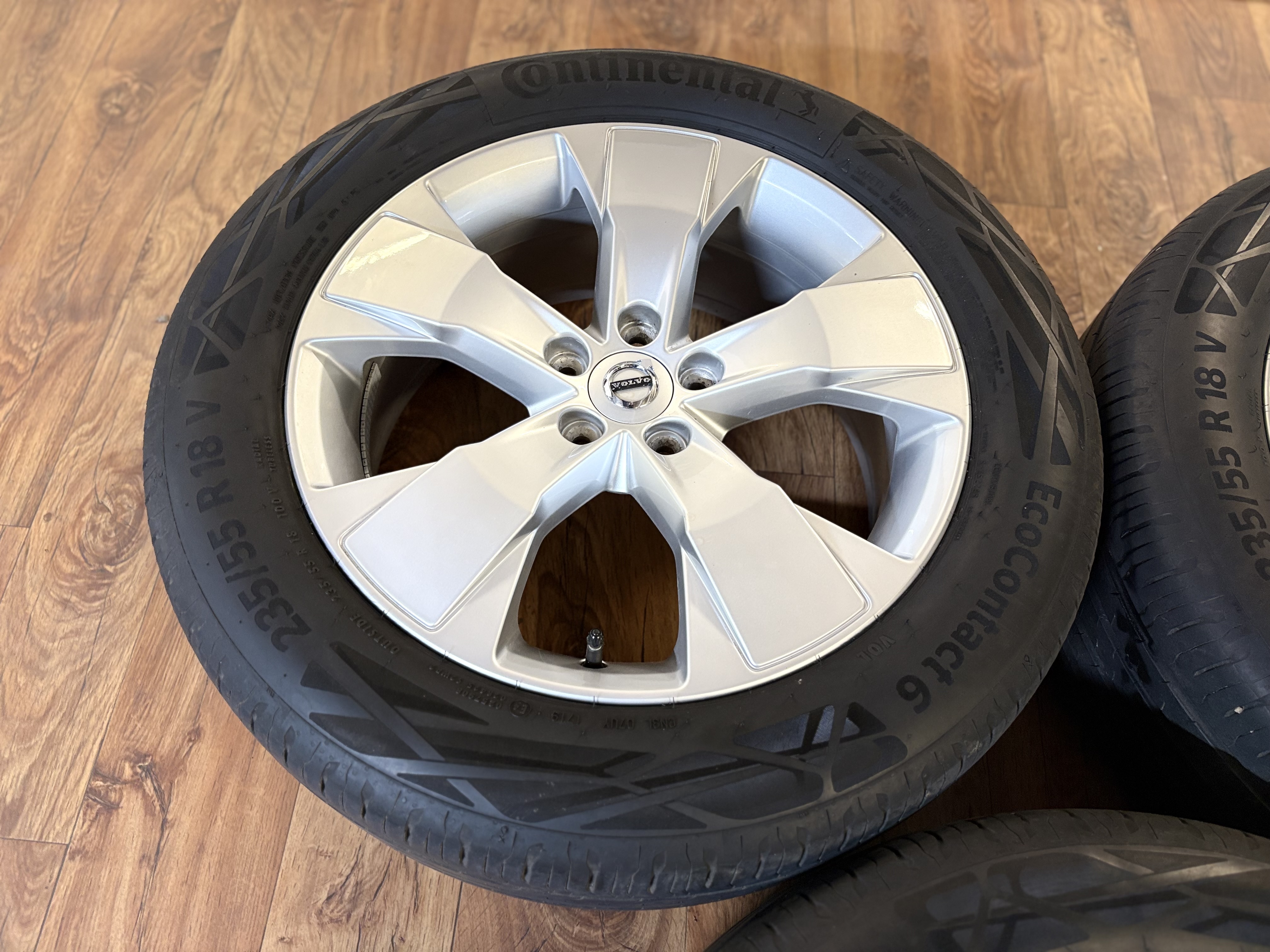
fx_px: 954
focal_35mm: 26
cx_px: 635
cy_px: 476
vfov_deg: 53.1
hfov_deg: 67.3
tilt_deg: -62.4
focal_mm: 5.96
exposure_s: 1/50
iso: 160
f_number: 1.6
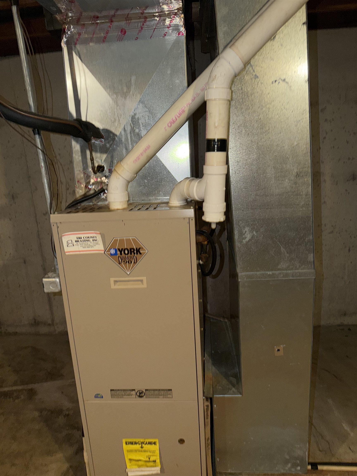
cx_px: 178
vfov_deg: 71.6
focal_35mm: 24
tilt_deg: -14.1
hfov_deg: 56.8
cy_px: 238
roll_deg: +3.2
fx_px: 330
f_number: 1.78
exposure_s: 1/19
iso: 50
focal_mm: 6.76
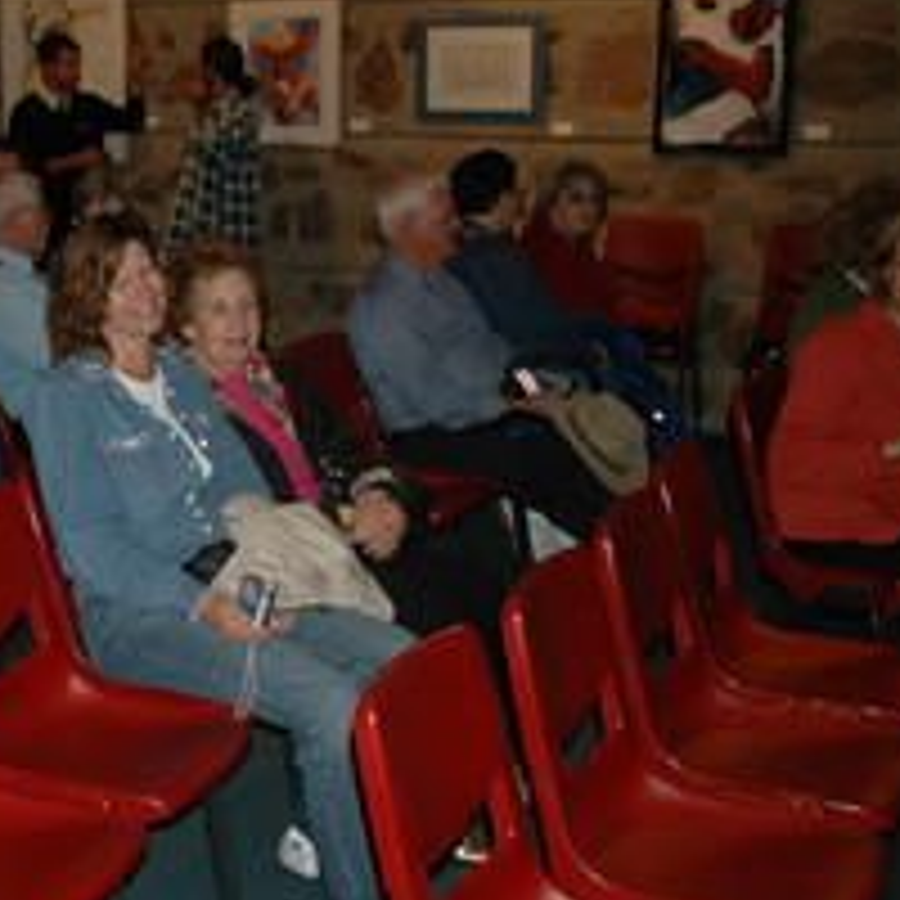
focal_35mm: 55
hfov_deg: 28.1
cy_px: 439
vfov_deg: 31.1
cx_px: -112
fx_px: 1618
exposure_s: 1/60
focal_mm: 18
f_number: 3.5
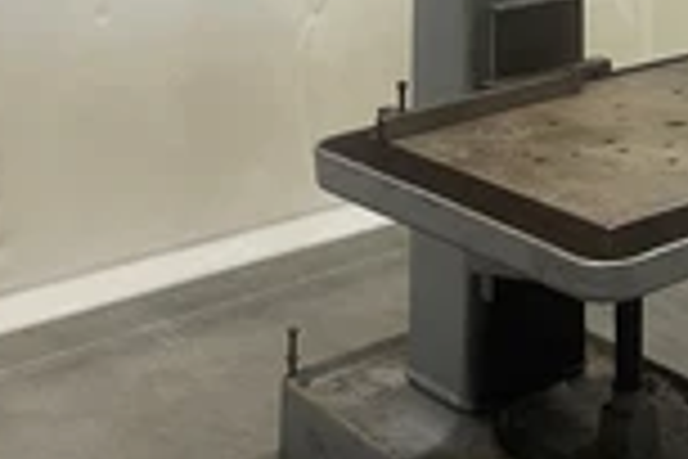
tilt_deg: -3.0
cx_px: 643
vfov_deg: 18.3
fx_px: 1299
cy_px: -184
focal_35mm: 68
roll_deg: +0.2
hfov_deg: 28.3
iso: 200
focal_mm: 5.1
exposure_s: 1/60
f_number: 1.6
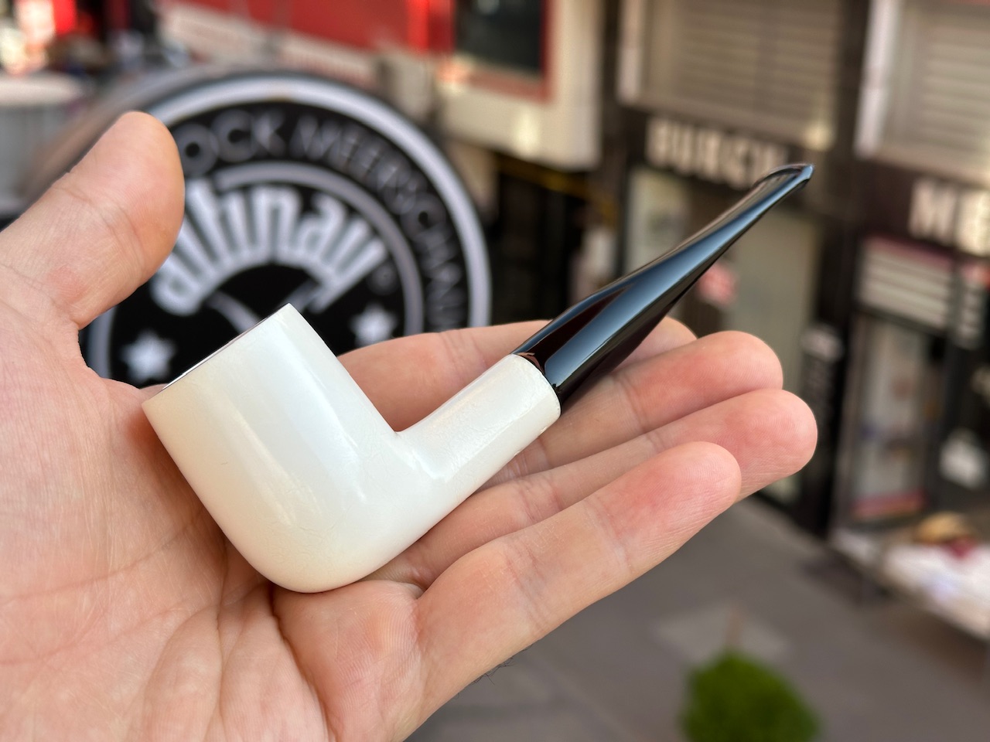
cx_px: 495
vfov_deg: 30.3
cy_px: 371
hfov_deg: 39.7
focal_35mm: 48
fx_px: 1373
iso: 64
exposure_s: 1/751
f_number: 1.78
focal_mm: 6.86
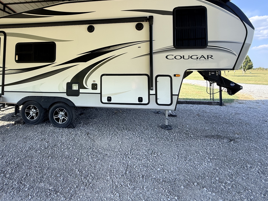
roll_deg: -0.3
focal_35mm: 20
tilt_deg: +3.5
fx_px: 155
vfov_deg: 63.8
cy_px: 62
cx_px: 112
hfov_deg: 81.1
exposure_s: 1/374
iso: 50
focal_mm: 2.22
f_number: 2.2
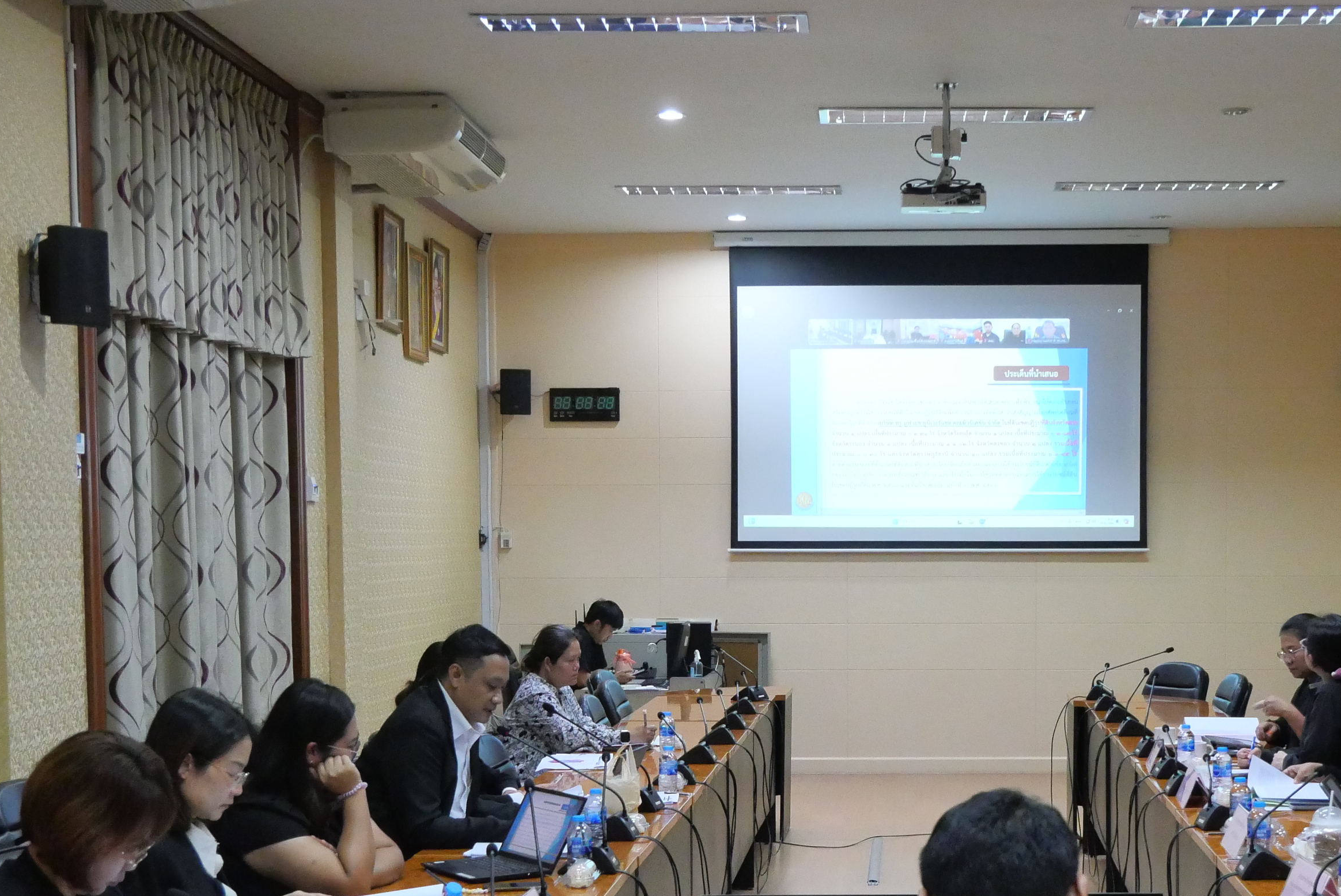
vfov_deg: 22.8
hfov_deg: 33.7
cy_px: 663
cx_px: 860
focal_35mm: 59
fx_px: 2199
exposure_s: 1/60
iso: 3200
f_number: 5
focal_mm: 18
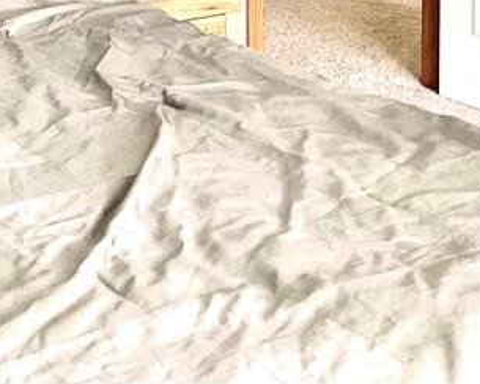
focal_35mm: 95
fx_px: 1350
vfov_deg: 14.9
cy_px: -217
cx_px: 74
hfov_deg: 19.9
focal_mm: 3
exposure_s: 1/60
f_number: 1.8
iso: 50
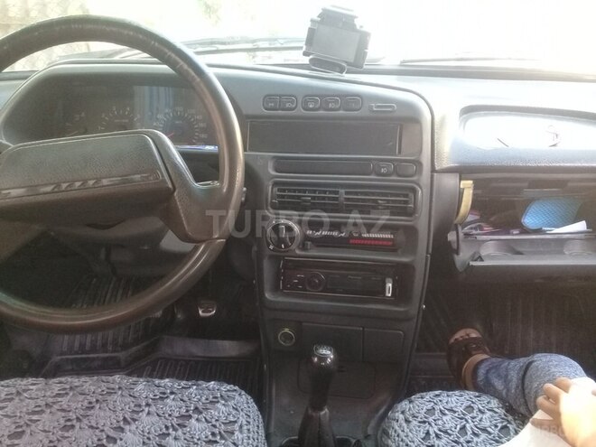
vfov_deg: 45.4
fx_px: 534
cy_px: 224
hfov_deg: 58.4
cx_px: 298
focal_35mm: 31
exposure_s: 1/33
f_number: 2.2
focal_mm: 3.3
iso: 125
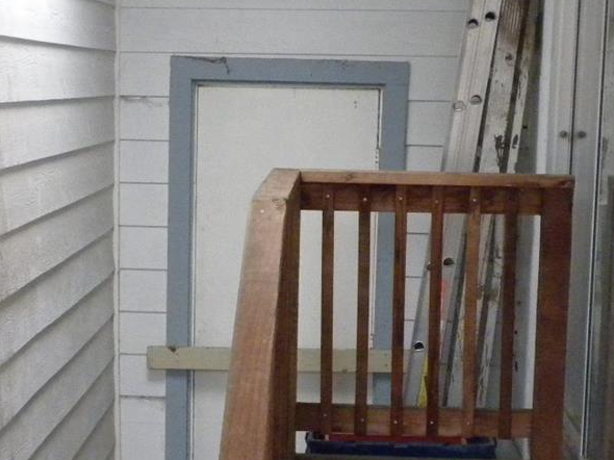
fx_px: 1667
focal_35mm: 94
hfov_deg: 20.9
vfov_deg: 15.7
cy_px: 293
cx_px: 260
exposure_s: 1/144
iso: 565
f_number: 3.5
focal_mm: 6.6
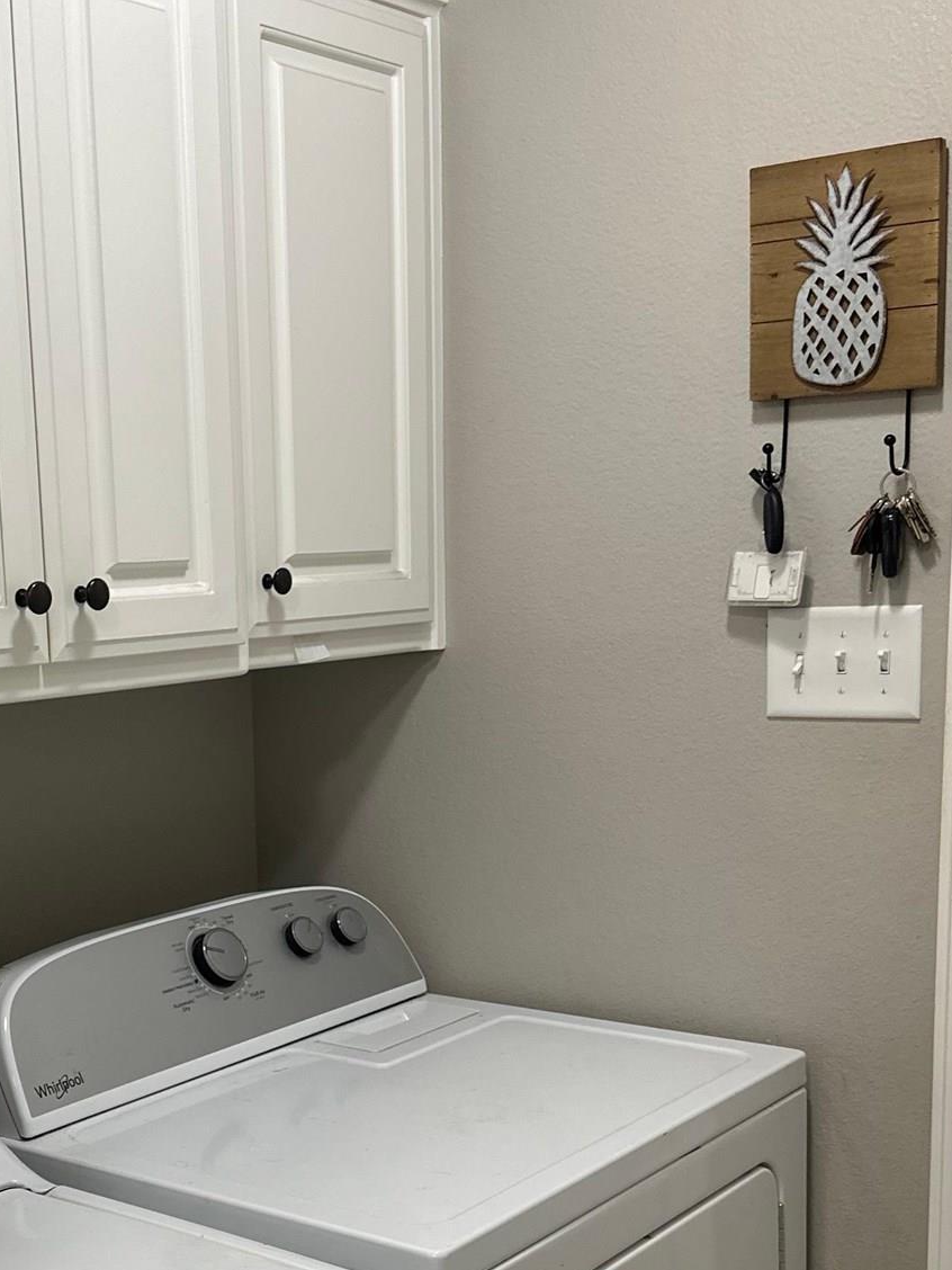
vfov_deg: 38.4
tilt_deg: -8.3
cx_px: 240
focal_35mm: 49
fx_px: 1797
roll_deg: +0.4
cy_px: 864
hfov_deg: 29.2
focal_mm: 6.86
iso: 200
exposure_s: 1/120
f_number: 1.78
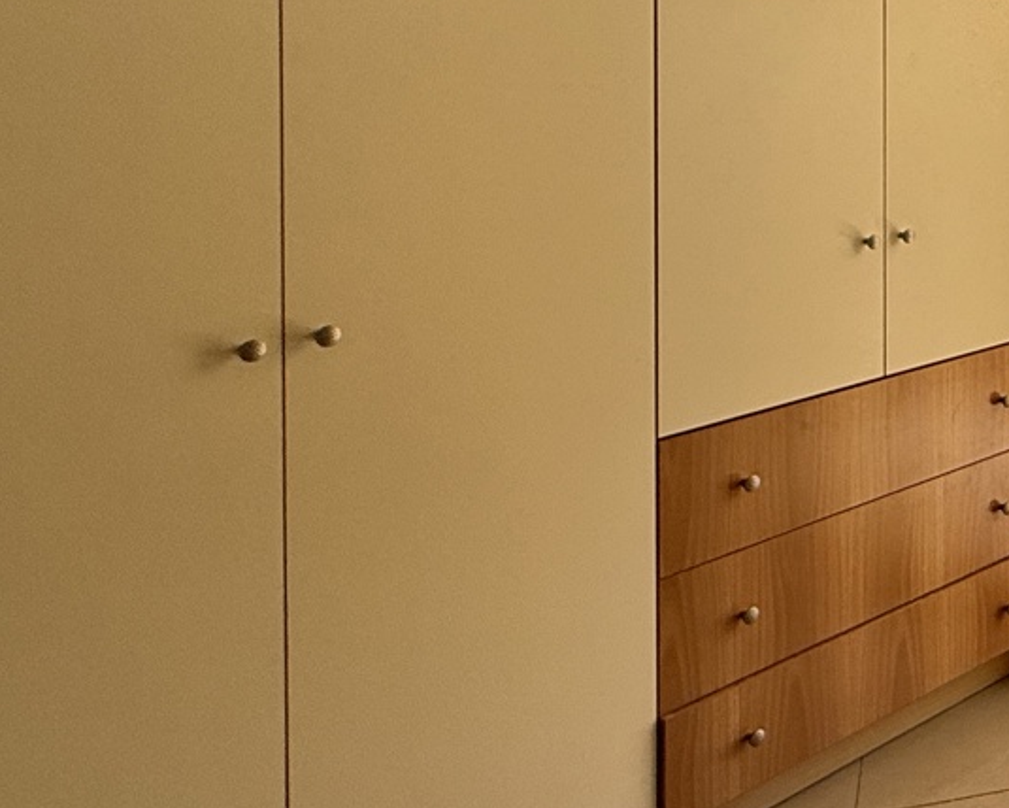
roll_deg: -0.5
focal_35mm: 49
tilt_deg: +0.1
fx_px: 1463
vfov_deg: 29.2
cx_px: 1518
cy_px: 40
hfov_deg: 26.9
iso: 50
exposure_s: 1/403
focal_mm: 2.22
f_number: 2.2
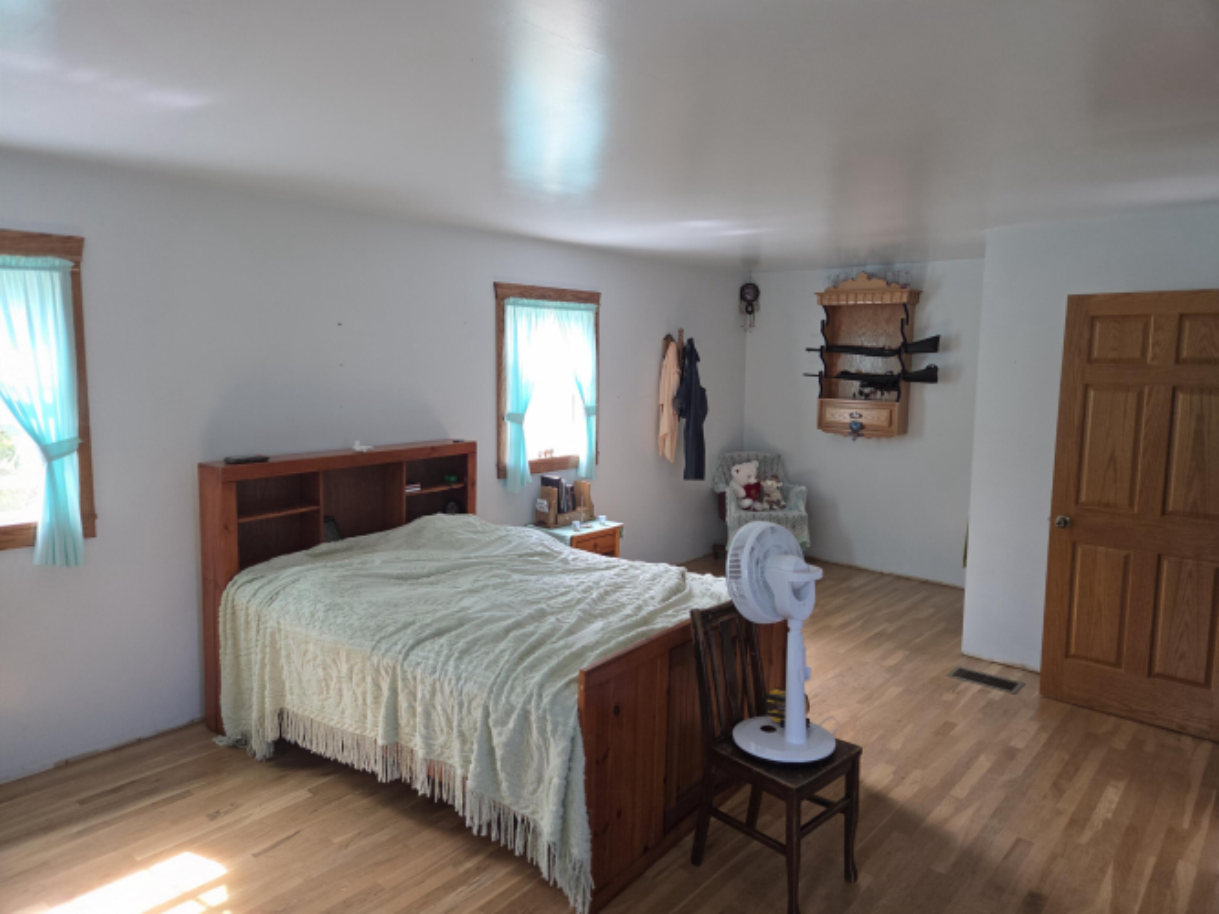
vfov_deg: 58.9
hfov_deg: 73.9
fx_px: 810
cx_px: 610
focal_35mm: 23
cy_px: 457
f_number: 1.8
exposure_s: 1/120
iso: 160
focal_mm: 5.4
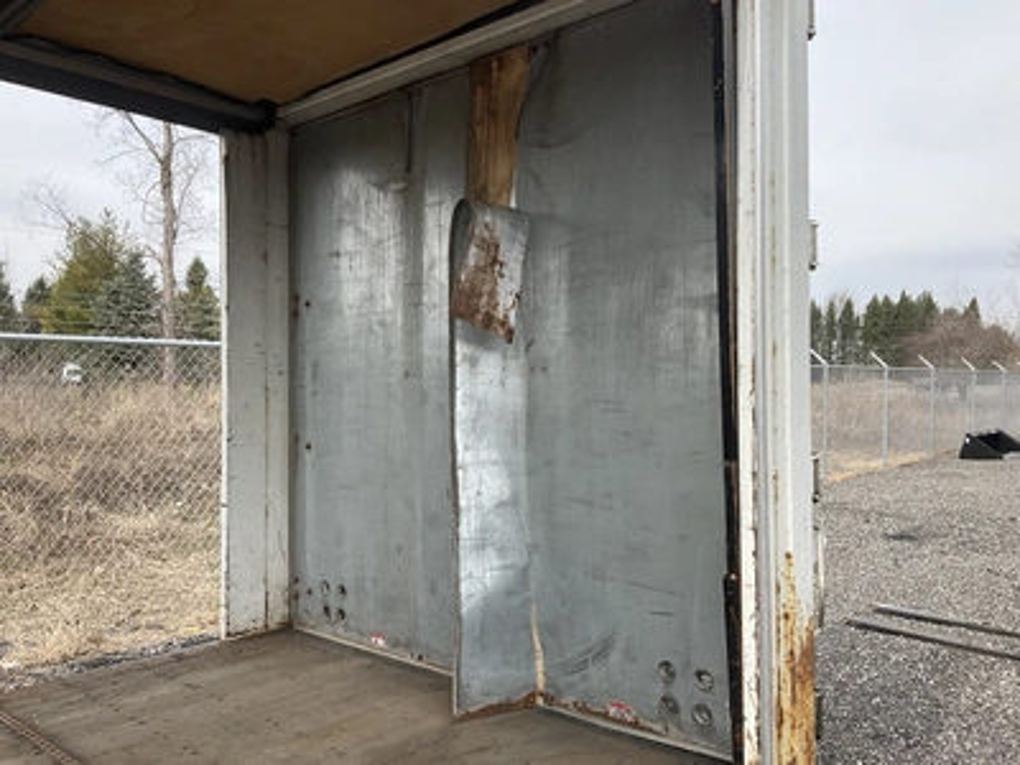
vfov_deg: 48.2
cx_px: 510
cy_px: 382
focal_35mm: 29
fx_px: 855
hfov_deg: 61.7
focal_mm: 3
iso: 25
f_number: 1.8
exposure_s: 1/842
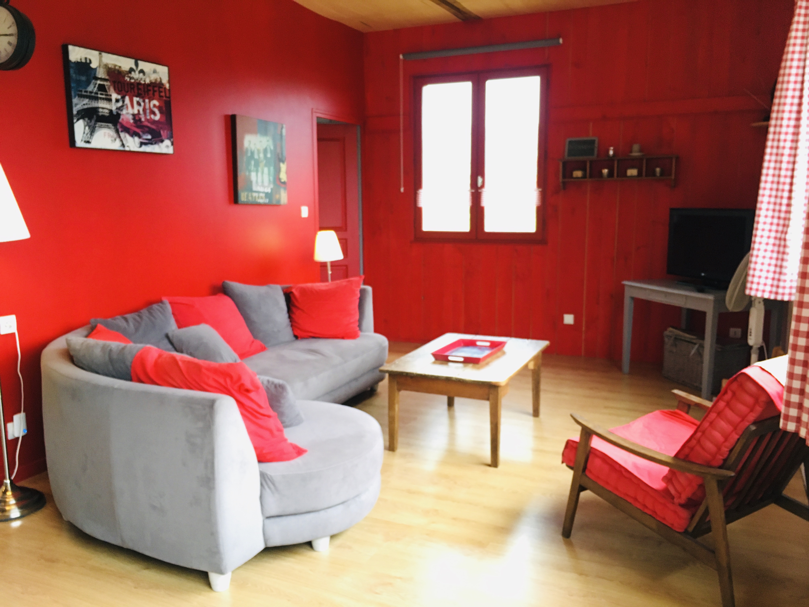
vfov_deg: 48.2
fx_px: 678
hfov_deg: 61.7
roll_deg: +0.8
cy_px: 304
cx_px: 404
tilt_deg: -8.5
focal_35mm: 29
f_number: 2.2
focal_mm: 4.15
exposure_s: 1/33
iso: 160
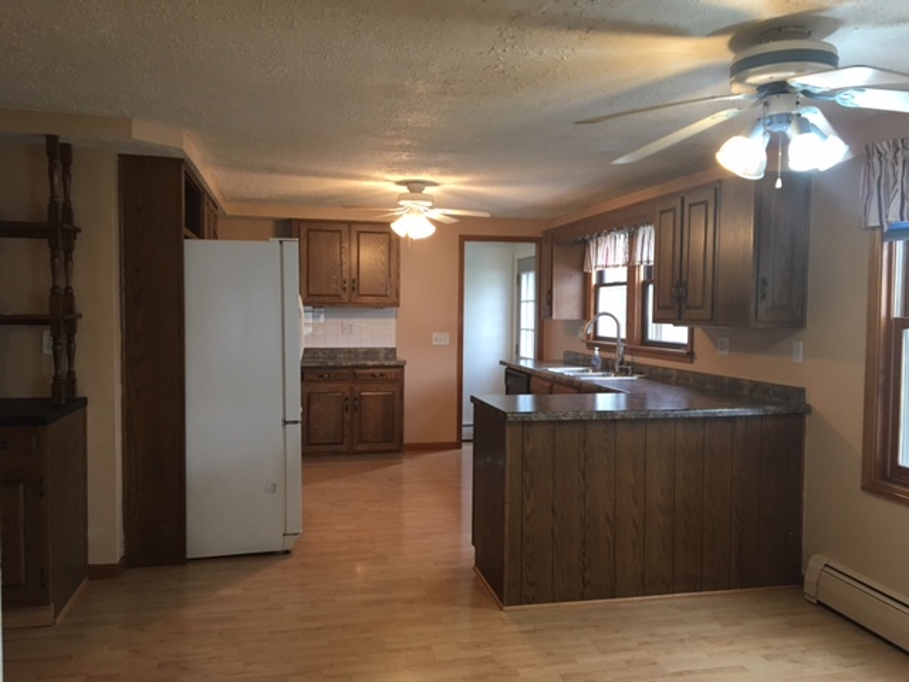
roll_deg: +0.0
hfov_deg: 61.7
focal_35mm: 29
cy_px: 341
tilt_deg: -2.5
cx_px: 454
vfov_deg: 48.2
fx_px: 762
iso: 100
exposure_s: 1/30
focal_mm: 4.15
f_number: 2.2
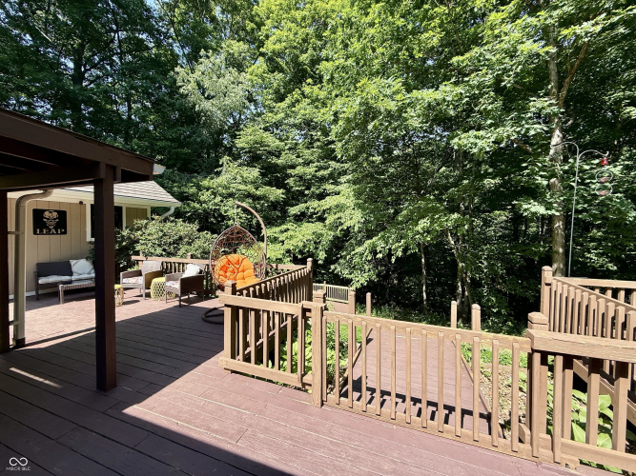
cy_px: 238
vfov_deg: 85.7
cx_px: 318
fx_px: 257
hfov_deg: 102.1
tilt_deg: -2.3
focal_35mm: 14
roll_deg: -0.8
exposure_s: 1/461
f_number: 2.2
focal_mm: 2.22
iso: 50
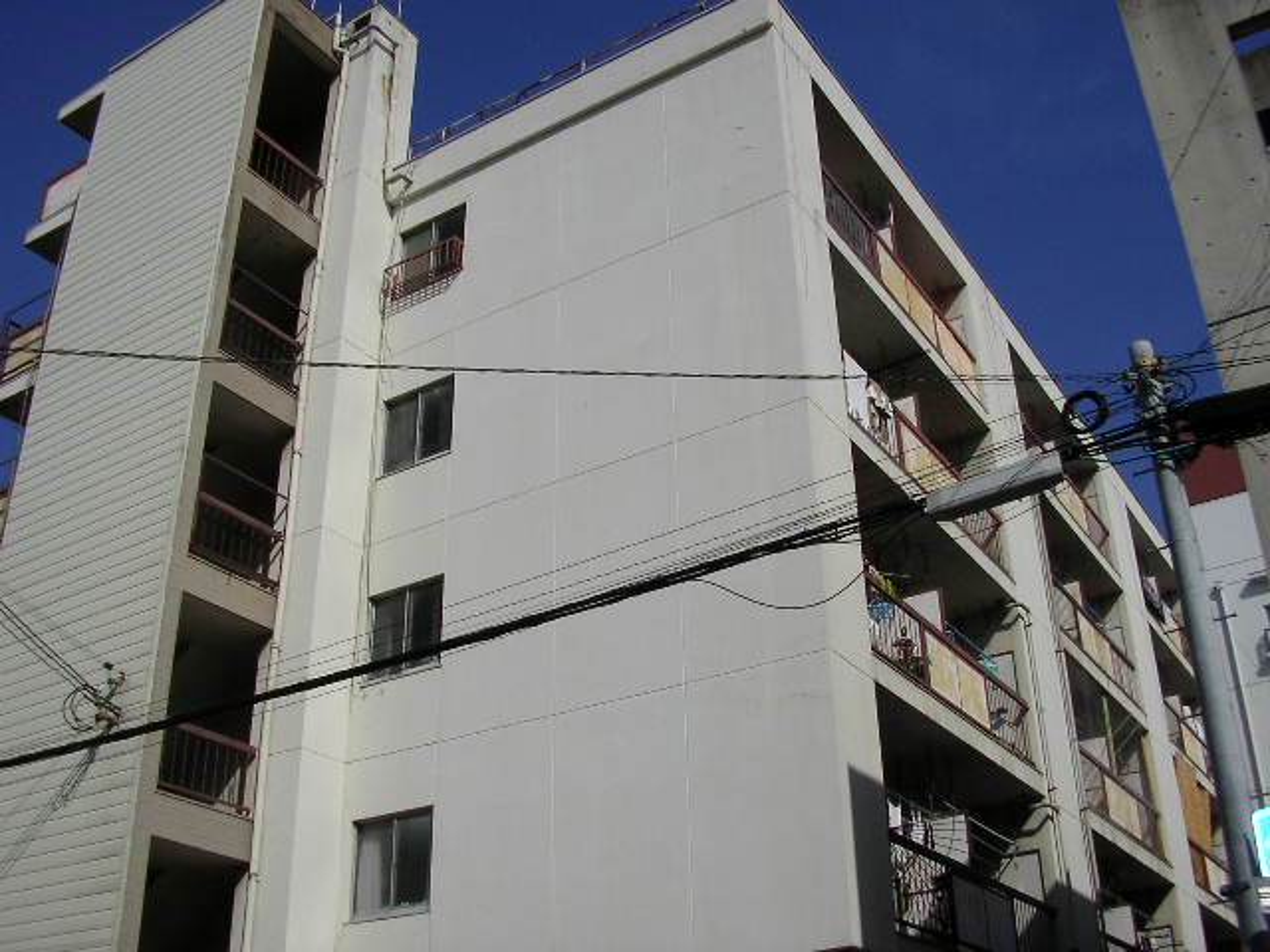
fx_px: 1394
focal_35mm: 38
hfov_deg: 49.0
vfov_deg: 37.7
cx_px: 635
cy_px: 476
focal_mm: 5.8
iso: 71
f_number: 4.1
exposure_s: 1/1838
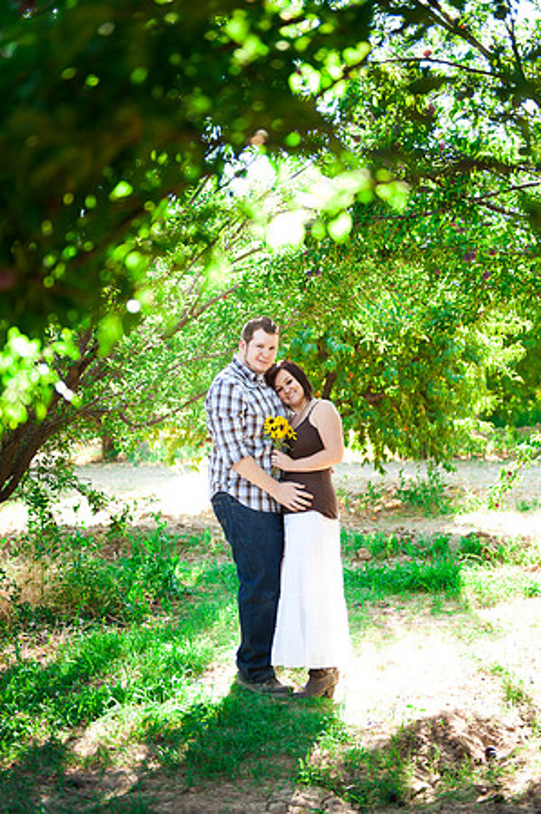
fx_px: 1084
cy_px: 407
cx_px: 270
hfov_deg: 28.0
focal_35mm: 48
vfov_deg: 41.2
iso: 200
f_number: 2.8
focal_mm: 48
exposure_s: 1/160
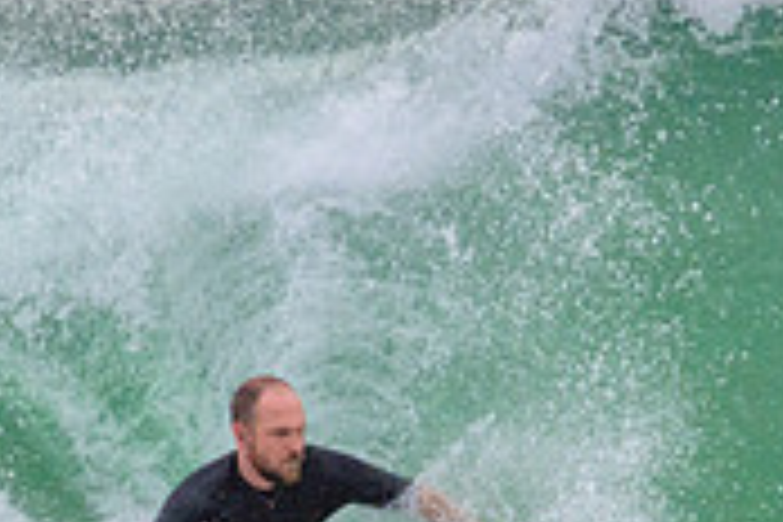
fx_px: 58111
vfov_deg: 0.5
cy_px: 623
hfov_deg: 0.8
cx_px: 490
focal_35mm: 2672
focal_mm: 800
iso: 1400
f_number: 11
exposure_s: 1/2000
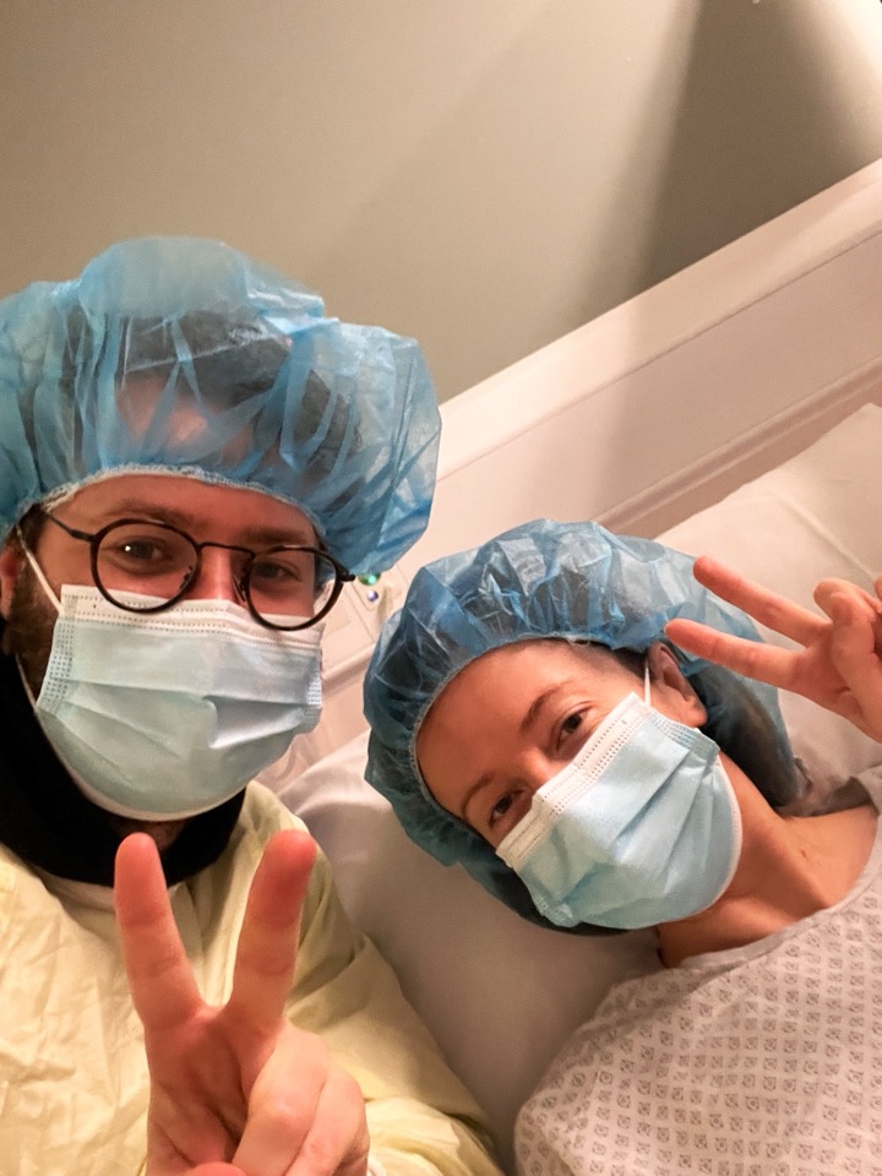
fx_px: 1019
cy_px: 588
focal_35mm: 30
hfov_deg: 46.8
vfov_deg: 60.0
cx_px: 441
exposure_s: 1/25
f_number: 2.2
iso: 500
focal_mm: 2.71
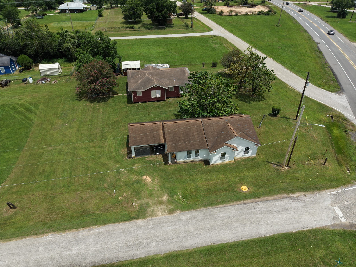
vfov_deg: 56.8
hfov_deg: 71.6
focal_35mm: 24
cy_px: 134
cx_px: 178
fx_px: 247
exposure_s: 1/4000
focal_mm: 8.67
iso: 100
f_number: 1.8
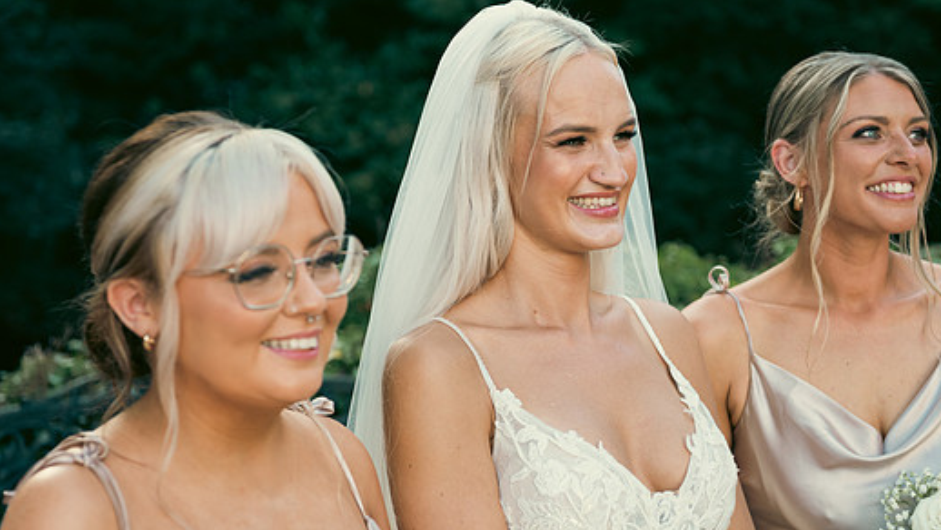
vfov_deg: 17.8
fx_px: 1698
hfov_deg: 31.0
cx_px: 494
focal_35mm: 68
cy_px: 300
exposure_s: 1/160
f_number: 3.5
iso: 125
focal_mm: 58
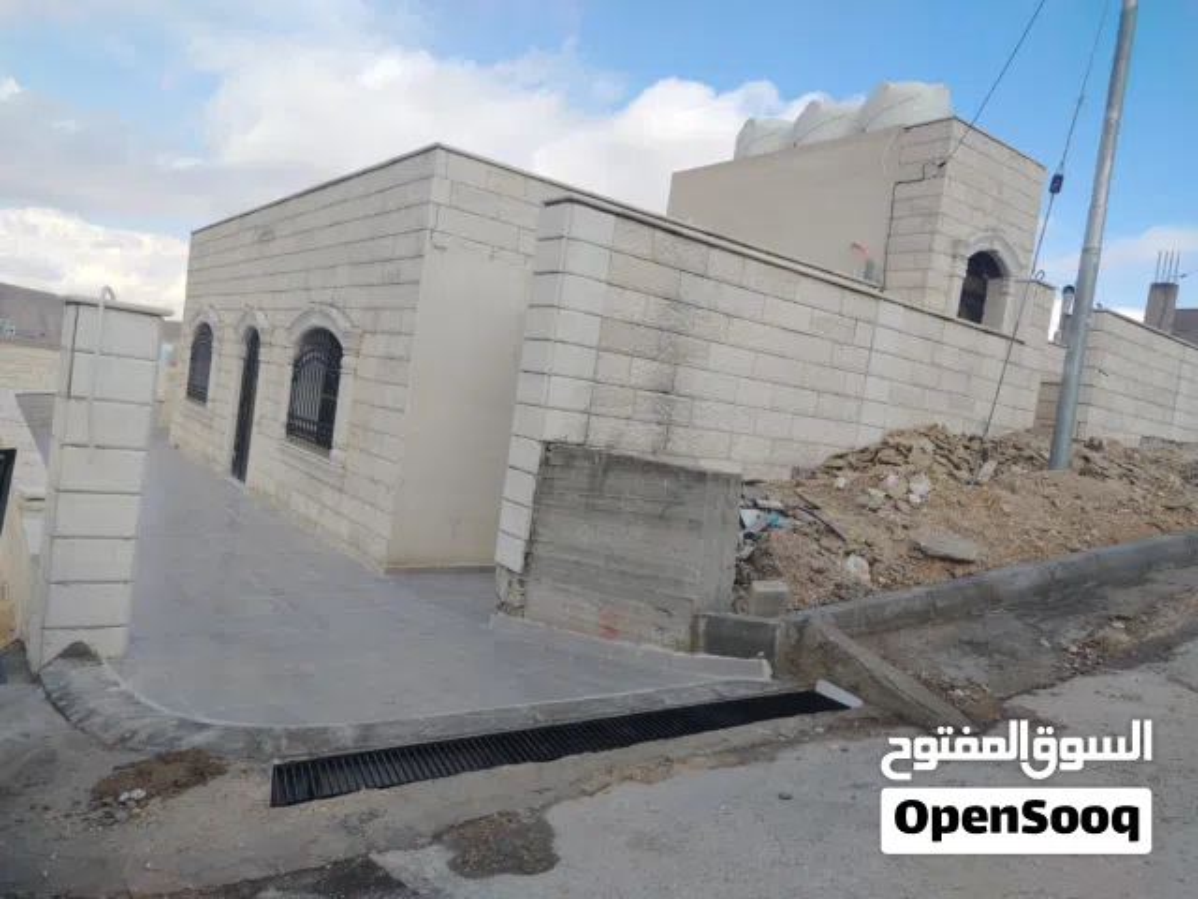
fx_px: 831
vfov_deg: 56.8
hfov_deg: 71.6
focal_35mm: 24
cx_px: 599
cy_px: 450
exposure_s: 1/515
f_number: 1.75
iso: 100
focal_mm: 5.25
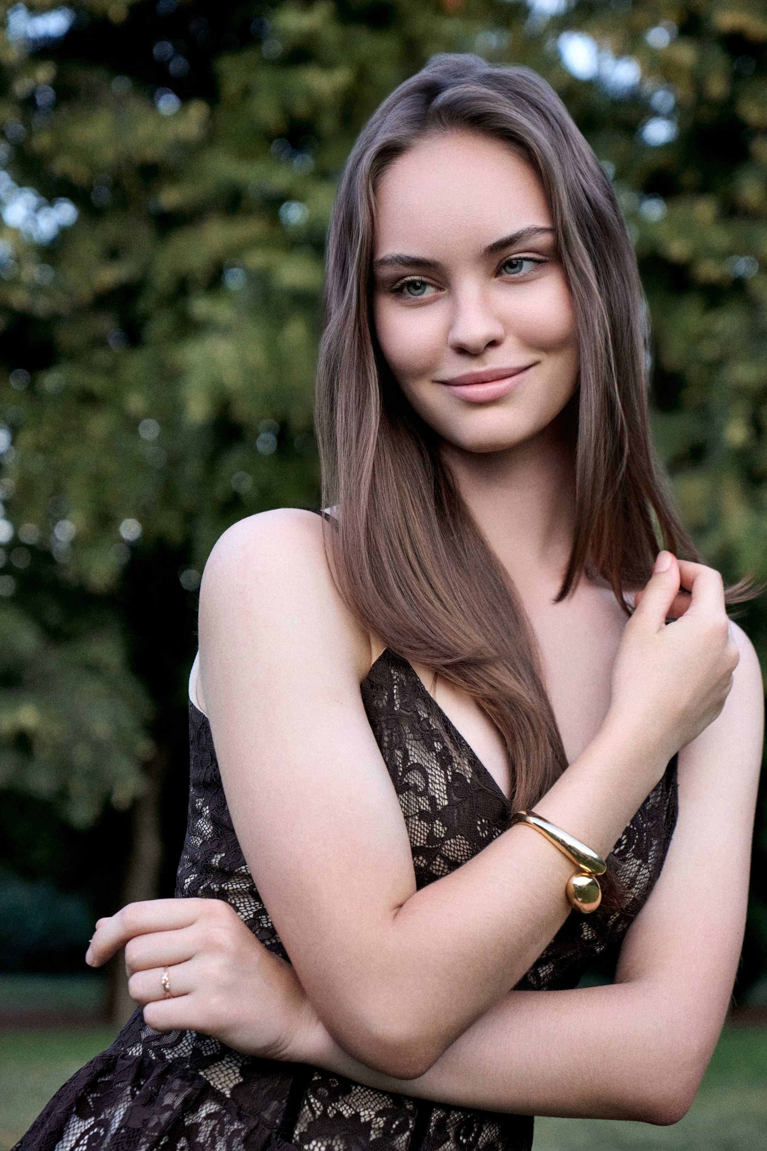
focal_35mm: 73
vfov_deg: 27.7
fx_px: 2333
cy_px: 573
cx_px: 383
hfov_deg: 18.7
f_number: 5
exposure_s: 1/125
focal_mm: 70
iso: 125
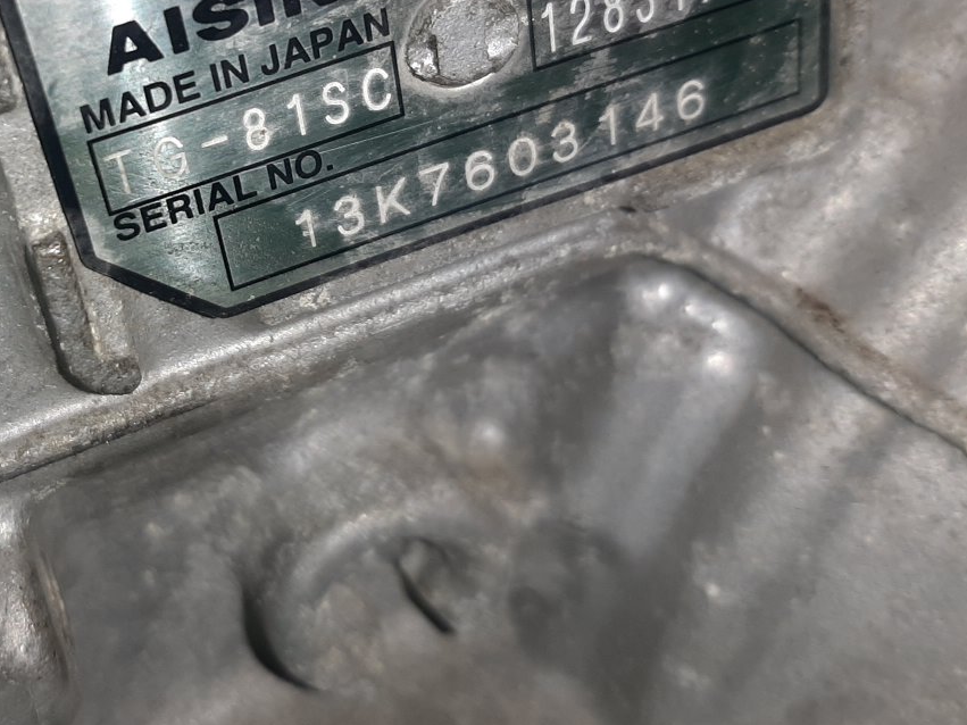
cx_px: 230
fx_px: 1229
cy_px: 186
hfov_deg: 41.5
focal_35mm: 44
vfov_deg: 32.3
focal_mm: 3.93
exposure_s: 1/100
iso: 55
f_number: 1.7
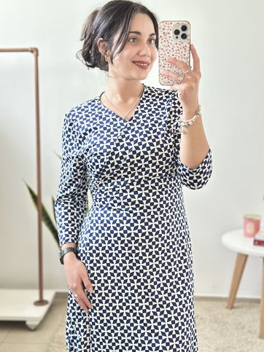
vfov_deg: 36.2
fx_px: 539
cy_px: 182
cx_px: 135
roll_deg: +0.5
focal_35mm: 53
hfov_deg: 27.5
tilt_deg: -20.4
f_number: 1.78
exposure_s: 1/40
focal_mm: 6.86
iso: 640
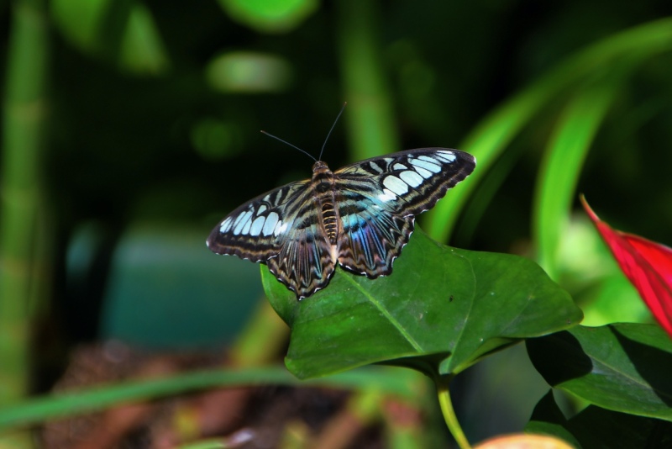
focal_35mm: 300
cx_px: 336
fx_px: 5602
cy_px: 224
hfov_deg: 6.9
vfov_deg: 4.6
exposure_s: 1/400
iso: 400
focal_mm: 200
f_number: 6.3
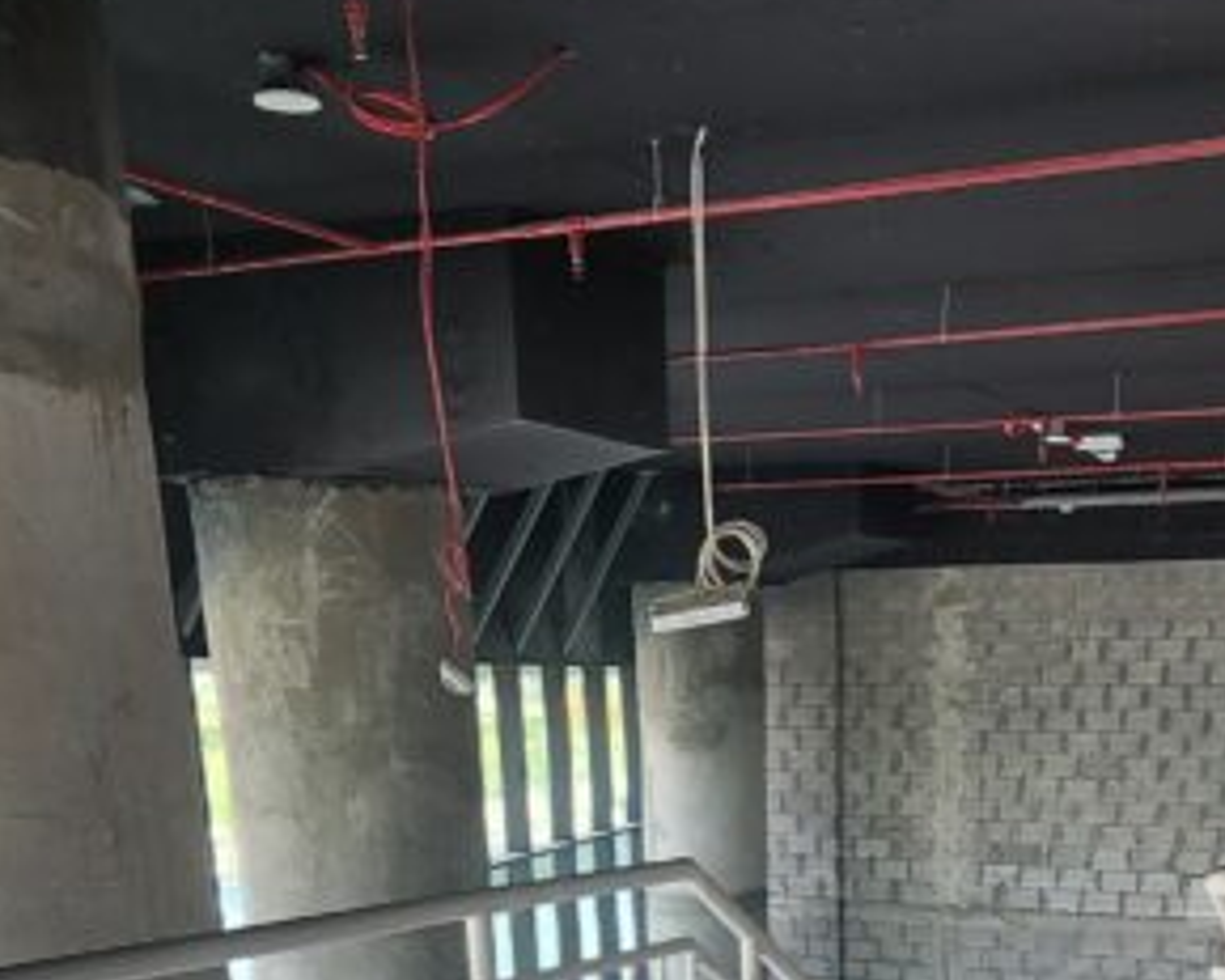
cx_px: 865
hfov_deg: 40.4
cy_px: 1362
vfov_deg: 26.7
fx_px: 1631
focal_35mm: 45
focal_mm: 2.2
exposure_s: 1/100
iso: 64
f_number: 2.2
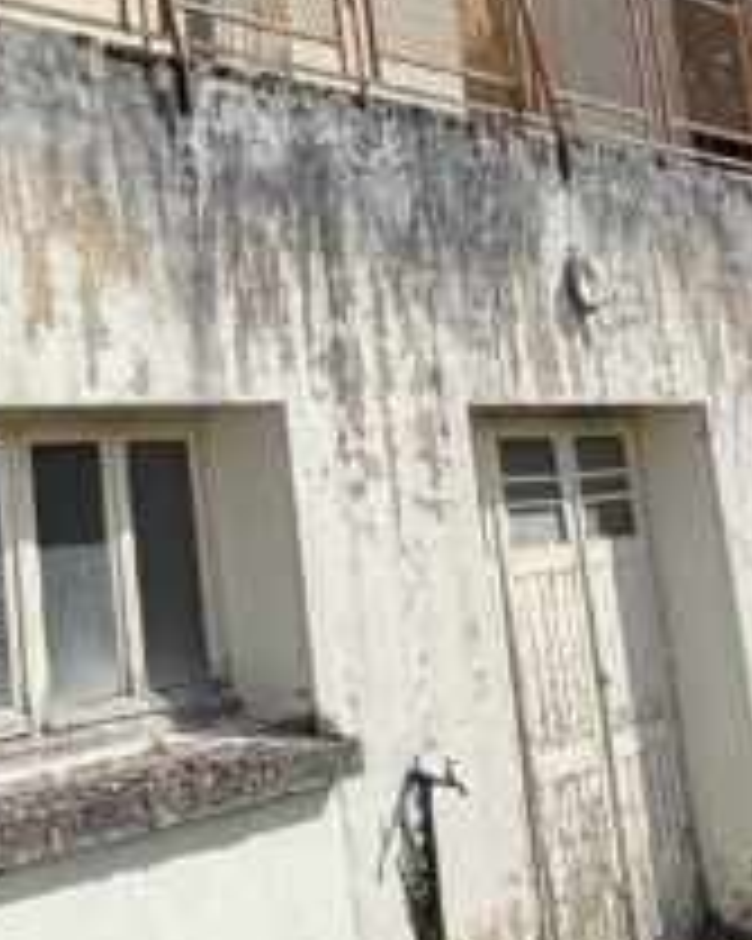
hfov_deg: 18.9
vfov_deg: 27.0
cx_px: -500
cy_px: 36
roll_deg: +0.8
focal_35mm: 67
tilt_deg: +11.3
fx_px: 1865
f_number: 2.2
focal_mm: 2.22
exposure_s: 1/928
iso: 20
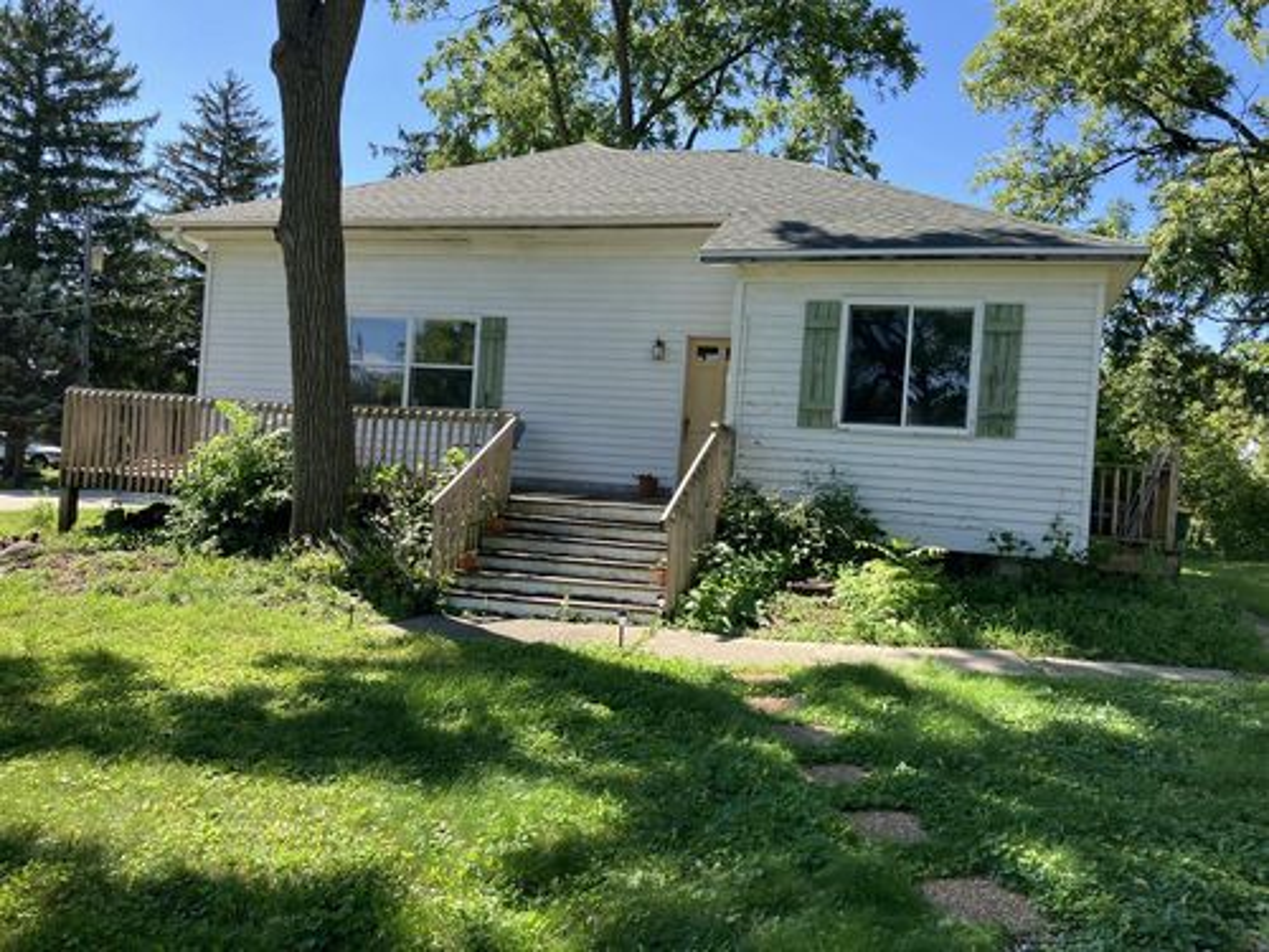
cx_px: 634
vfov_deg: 49.7
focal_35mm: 28
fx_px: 1026
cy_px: 476
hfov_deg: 63.4
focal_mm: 3.99
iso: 32
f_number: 1.8
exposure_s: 1/565
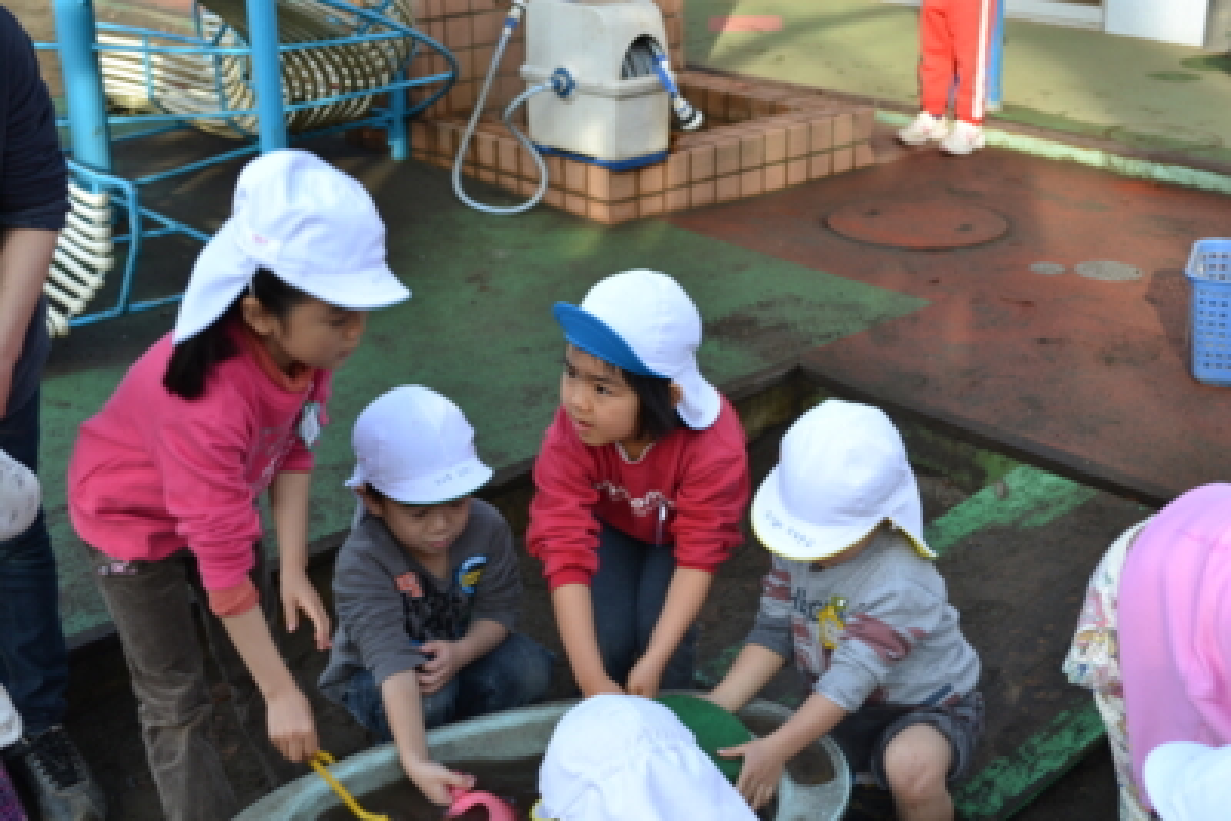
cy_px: 410
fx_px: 1642
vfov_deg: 28.1
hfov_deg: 41.1
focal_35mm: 48
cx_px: 616
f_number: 5.6
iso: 280
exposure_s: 1/125
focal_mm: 32
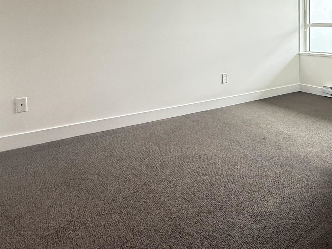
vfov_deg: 44.6
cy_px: 33
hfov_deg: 60.0
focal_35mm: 29
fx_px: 278
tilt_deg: -0.7
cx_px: 225
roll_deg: +0.2
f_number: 2.2
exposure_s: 1/120
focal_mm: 2.22
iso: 640
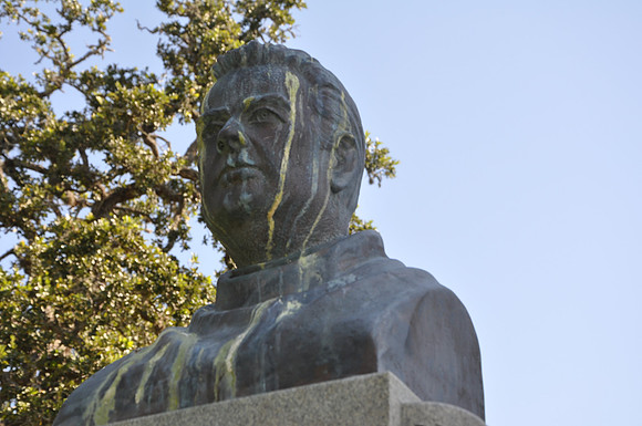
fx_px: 1389
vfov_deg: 17.4
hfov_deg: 26.0
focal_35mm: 78
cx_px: 321
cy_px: 213
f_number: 9
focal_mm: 52
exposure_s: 1/80
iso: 200
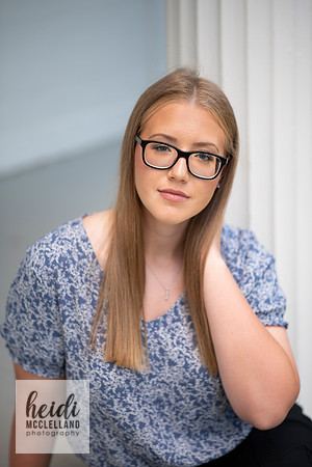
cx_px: 156
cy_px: 234
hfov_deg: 16.1
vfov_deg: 23.9
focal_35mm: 85
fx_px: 1105
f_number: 1.8
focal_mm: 85
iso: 125
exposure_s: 1/200
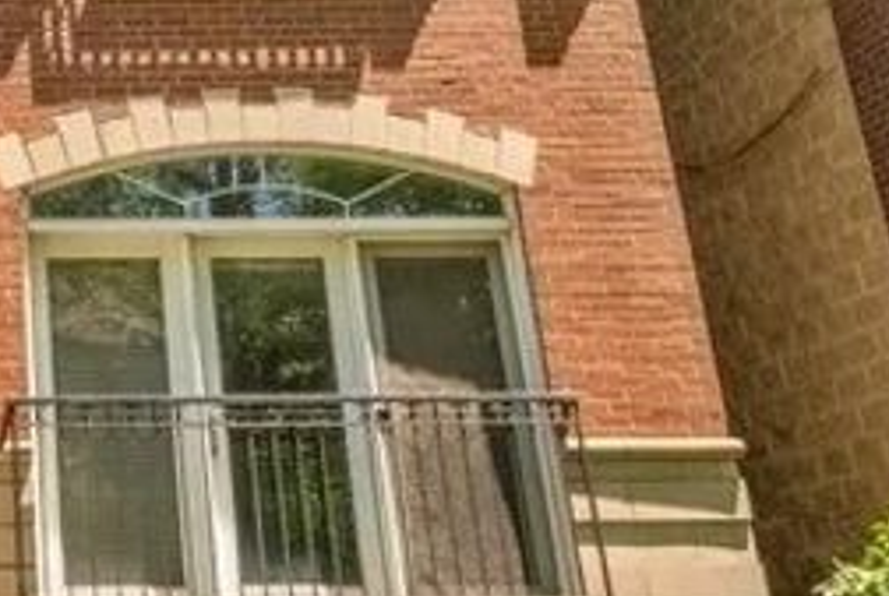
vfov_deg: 18.6
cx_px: -183
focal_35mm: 69
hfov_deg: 26.0
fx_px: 1707
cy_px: -155
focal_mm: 17
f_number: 8
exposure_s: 1/60
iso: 200
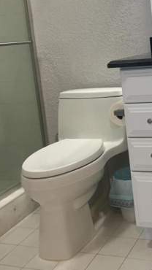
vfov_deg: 41.2
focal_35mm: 49
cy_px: 77
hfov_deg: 22.9
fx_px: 351
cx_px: 169
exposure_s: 1/120
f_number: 1.5
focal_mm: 5.7
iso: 100
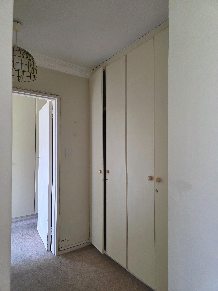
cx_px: 109
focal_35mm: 23
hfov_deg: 58.9
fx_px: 193
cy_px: 146
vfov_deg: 73.9
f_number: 1.7
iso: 200
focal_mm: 6.3
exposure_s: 1/180
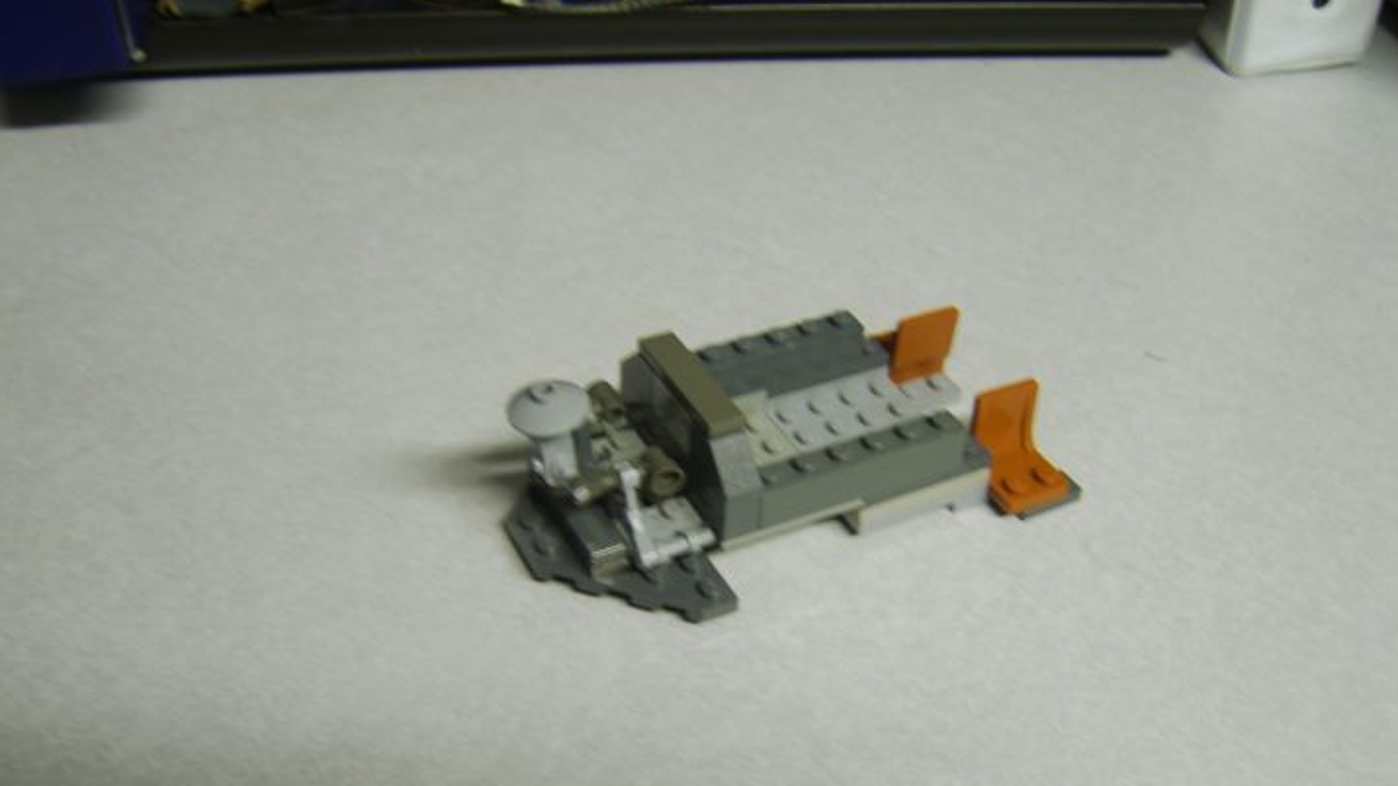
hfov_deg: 58.0
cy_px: 454
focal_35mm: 34
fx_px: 1260
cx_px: 702
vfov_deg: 34.6
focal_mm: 8.13
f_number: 2.7
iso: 71
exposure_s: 1/10
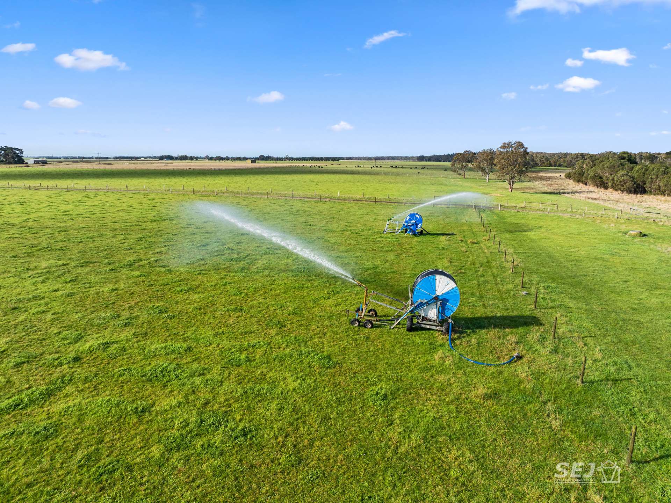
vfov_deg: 56.8
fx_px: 465
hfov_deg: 71.6
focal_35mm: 24
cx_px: 336
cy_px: 252
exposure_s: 1/1600
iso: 100
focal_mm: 12.29
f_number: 2.8
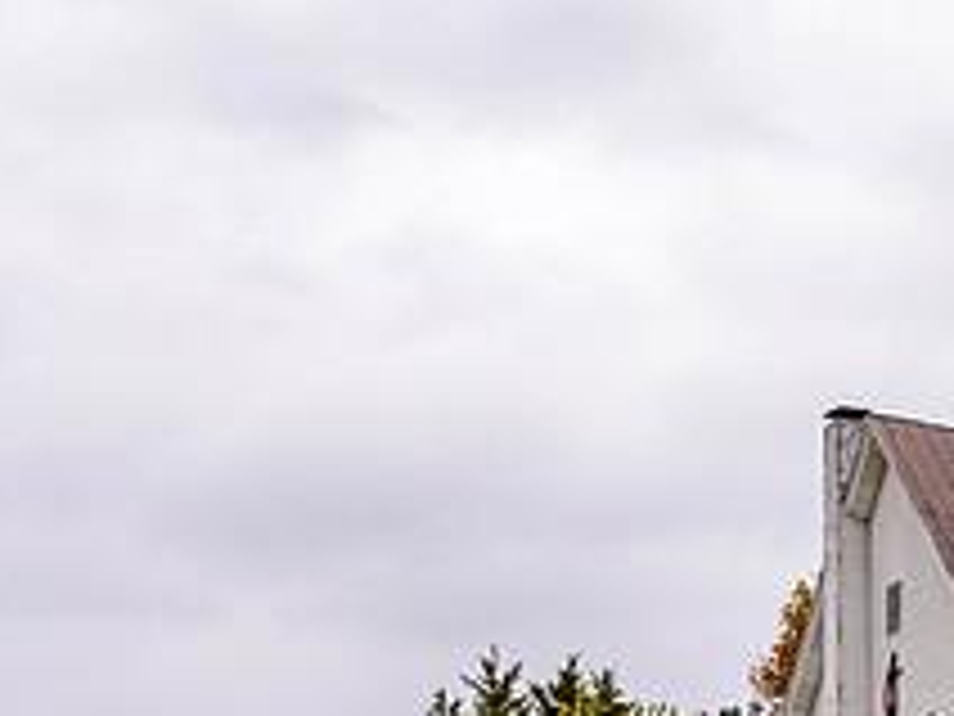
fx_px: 2370
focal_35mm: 86
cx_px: 1070
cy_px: 654
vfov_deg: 16.9
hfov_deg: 21.5
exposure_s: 1/250
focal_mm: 32
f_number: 8
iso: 800
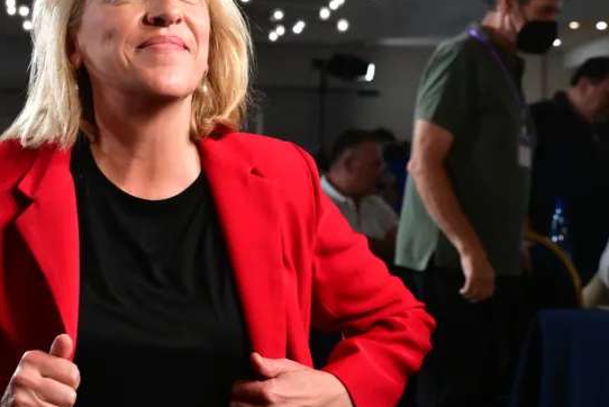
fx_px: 1151
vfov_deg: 20.0
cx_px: 178
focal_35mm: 68
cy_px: 166
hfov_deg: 29.3
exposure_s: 1/320
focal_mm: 36
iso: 8000
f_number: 4.5
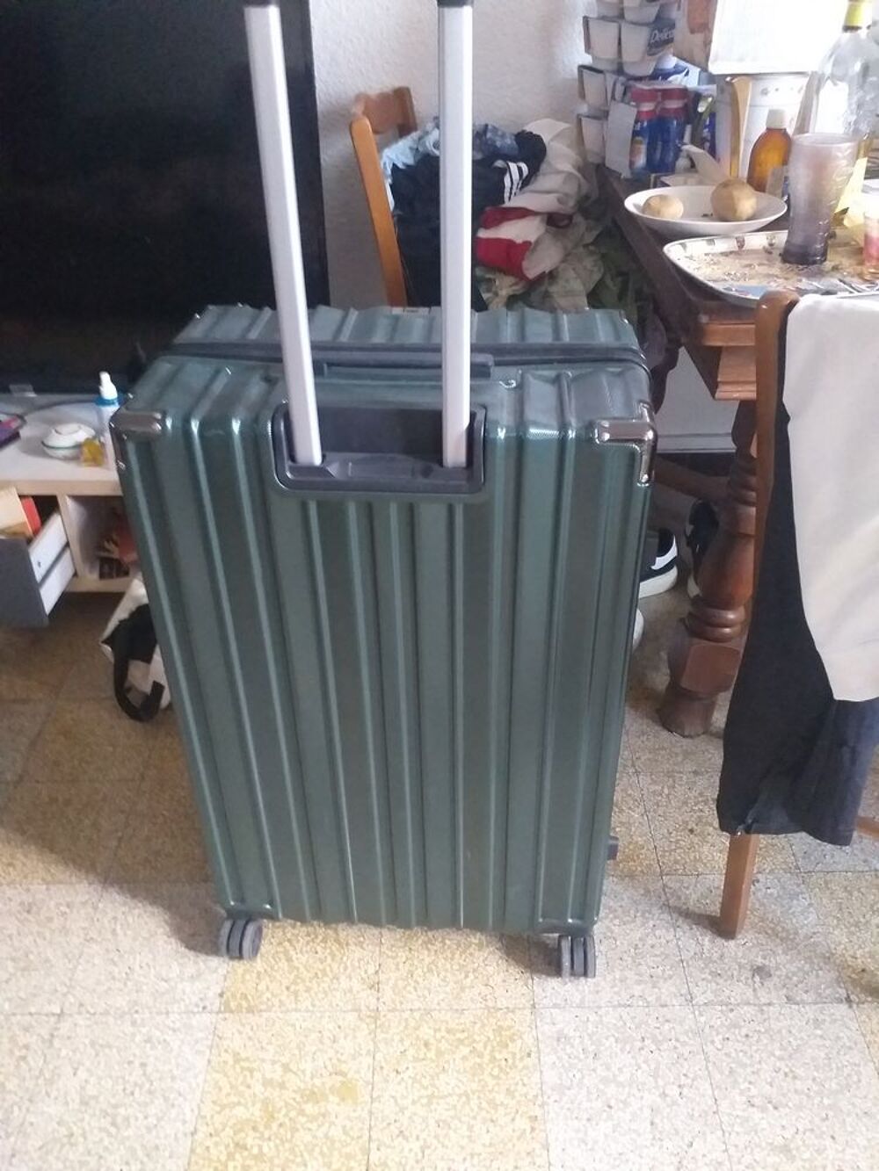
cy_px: 586
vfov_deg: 67.3
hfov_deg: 53.1
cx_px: 440
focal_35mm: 26
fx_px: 880
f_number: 1.9
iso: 500
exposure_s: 1/25
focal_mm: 3.6
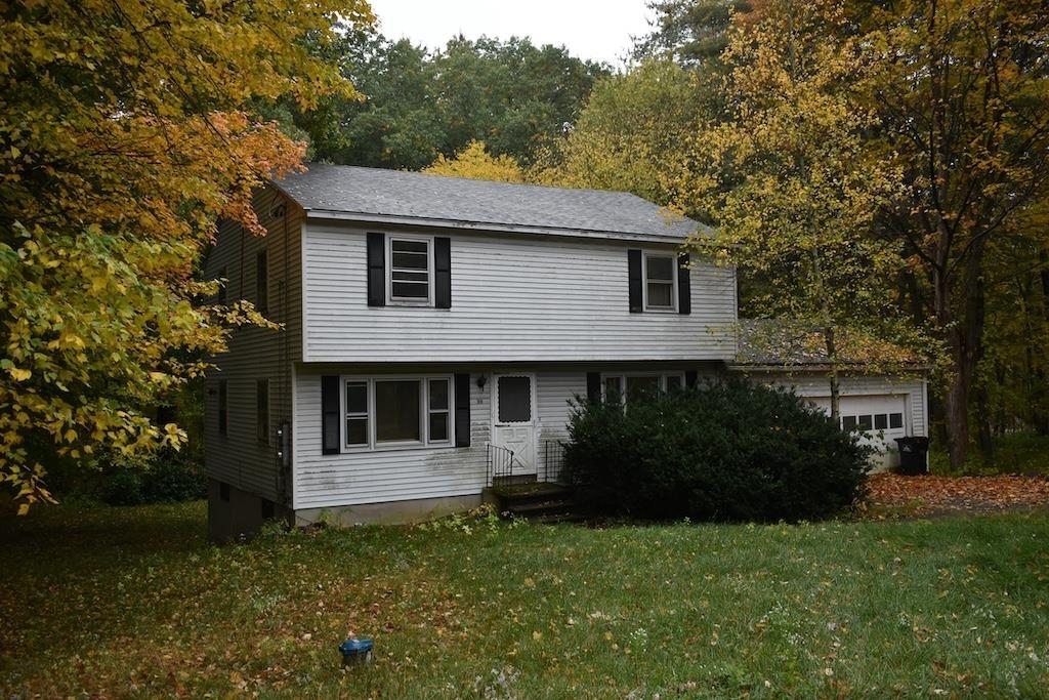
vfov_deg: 40.0
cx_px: 524
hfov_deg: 57.2
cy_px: 350
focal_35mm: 33
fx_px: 962
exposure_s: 1/250
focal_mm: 22
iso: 400
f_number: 5
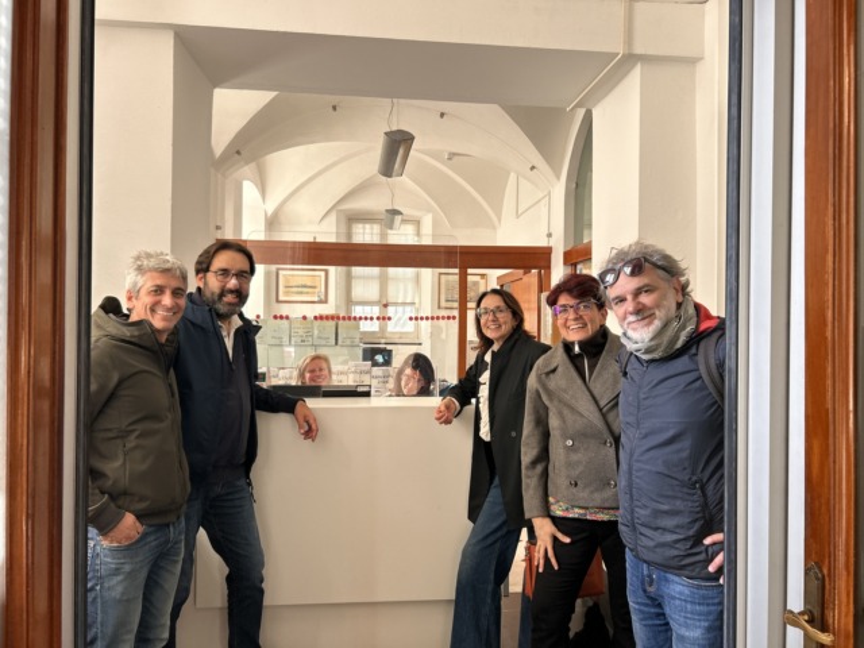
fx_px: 649
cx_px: 432
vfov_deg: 53.1
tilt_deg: +1.8
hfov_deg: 67.3
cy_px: 324
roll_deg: -0.4
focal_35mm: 26
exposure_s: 1/121
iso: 50
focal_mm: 5.7
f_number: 1.5
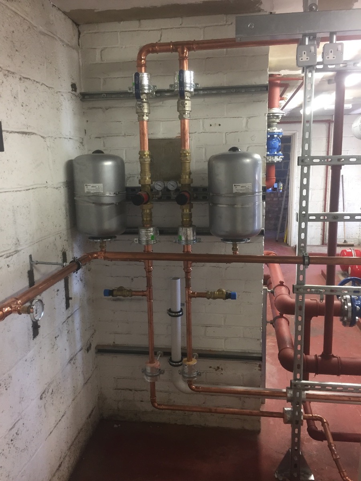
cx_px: 180
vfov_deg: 61.7
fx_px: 403
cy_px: 240
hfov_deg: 48.2
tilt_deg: -11.1
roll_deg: +1.5
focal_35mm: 29
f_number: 2.2
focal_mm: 4.15
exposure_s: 1/33
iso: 125
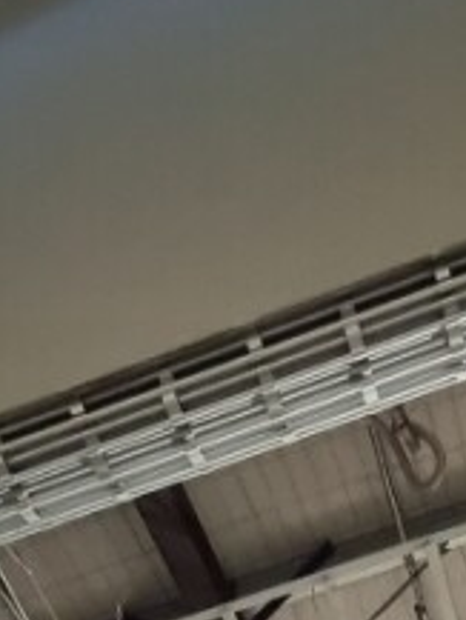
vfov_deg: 23.1
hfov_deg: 26.3
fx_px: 968
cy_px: 1063
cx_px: 410
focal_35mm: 54
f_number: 2.2
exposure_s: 1/25
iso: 800
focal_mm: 1.74
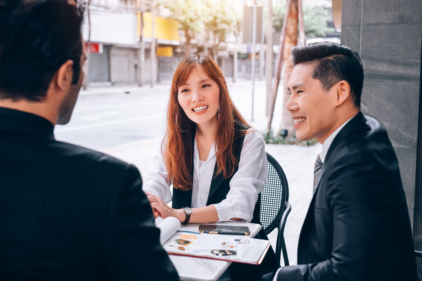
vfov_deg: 22.6
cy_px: 140
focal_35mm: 60
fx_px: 704
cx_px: 211
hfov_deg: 33.4
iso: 250
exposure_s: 1/200
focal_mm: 60
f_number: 4.5
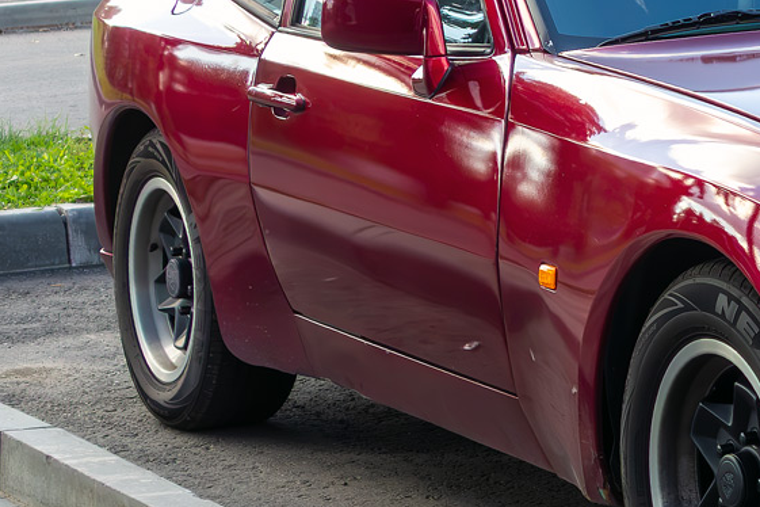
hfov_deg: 15.9
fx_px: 2596
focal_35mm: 123
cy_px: 123
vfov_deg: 11.1
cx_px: 936
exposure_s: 1/250
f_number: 4
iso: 200
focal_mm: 16.99
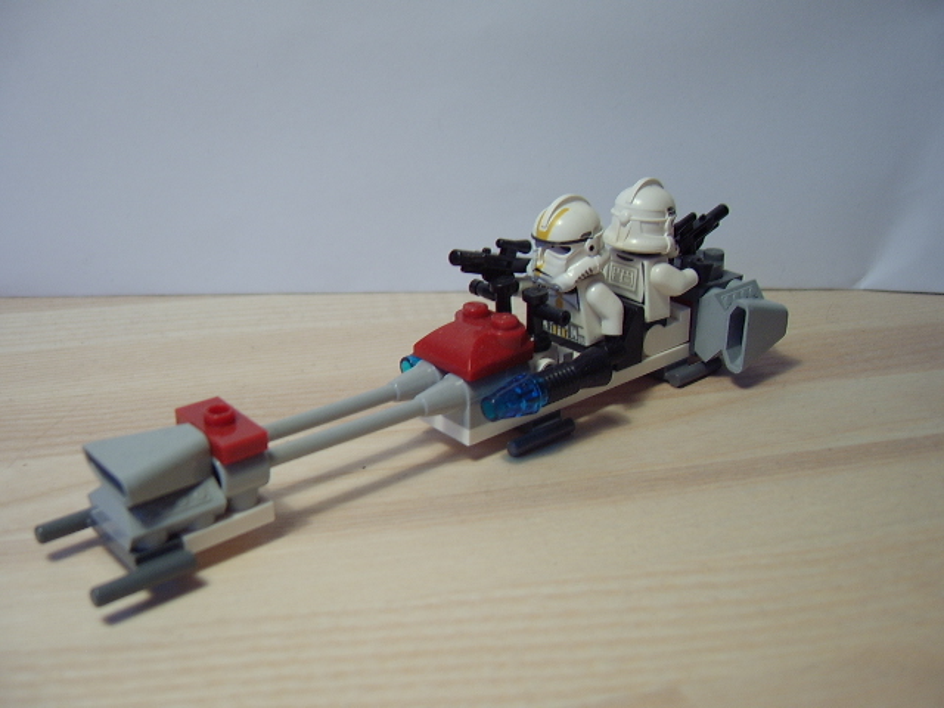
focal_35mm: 31
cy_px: 354
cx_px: 472
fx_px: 845
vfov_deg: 45.4
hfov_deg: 58.4
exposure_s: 1/27
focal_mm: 8.13
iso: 100
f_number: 2.7
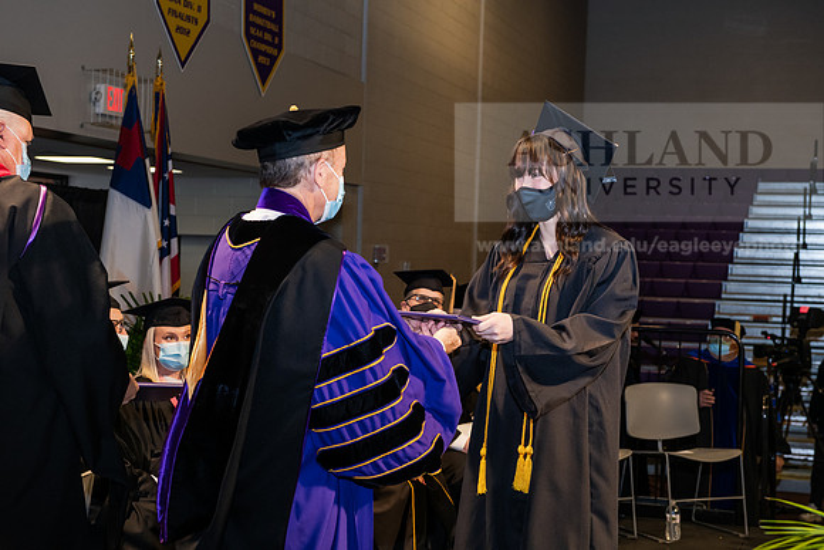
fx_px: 1419
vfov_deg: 21.9
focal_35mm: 62
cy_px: 275
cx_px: 412
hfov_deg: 32.4
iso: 1600
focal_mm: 62
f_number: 6.3
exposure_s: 1/200
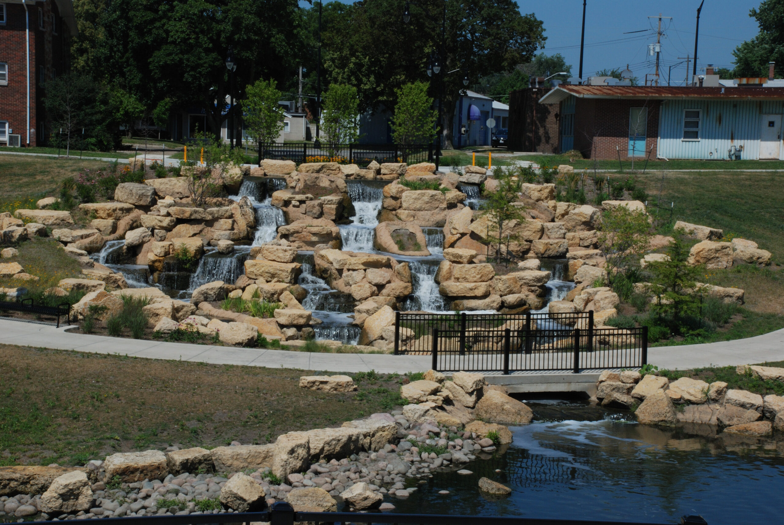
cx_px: 392
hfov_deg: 27.0
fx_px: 1635
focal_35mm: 75
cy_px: 262
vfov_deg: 18.2
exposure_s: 1/100
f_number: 25
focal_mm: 50
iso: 250
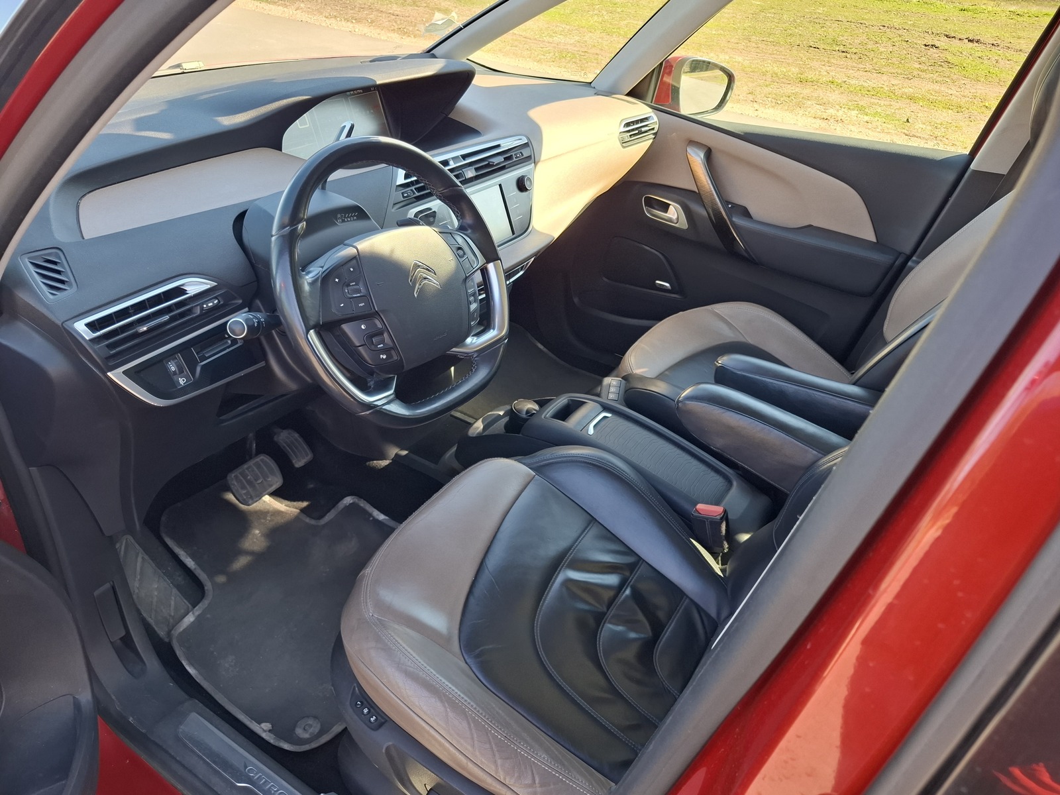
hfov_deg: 73.9
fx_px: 704
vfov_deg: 58.9
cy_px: 398
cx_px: 530
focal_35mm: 23
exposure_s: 1/100
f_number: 1.8
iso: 50
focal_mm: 5.54
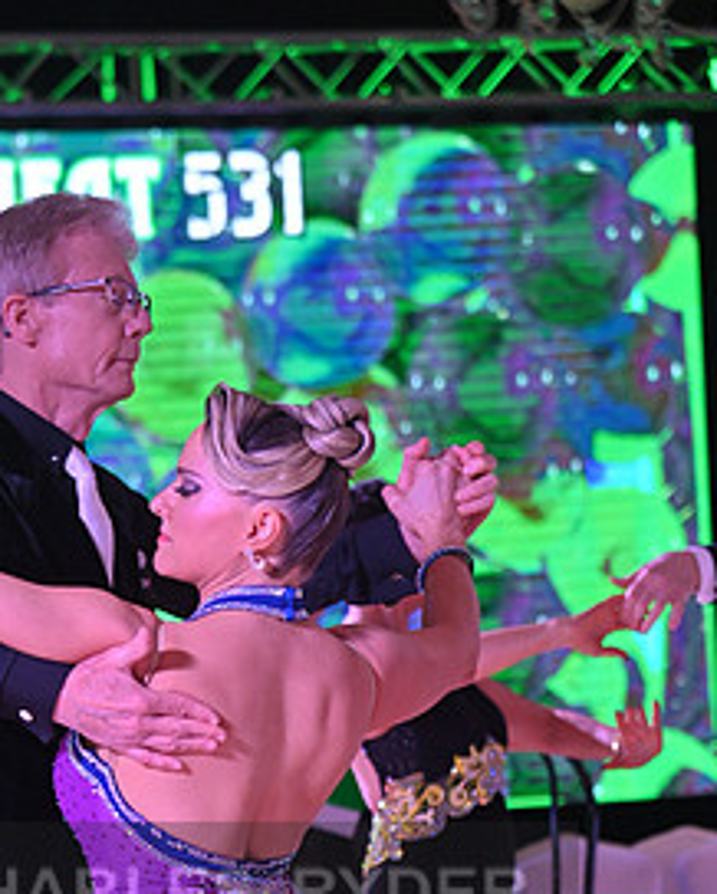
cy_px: 933
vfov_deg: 8.0
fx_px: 6359
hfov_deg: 6.4
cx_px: 127
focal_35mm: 240
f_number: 5.6
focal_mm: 120
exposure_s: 1/320
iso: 2000
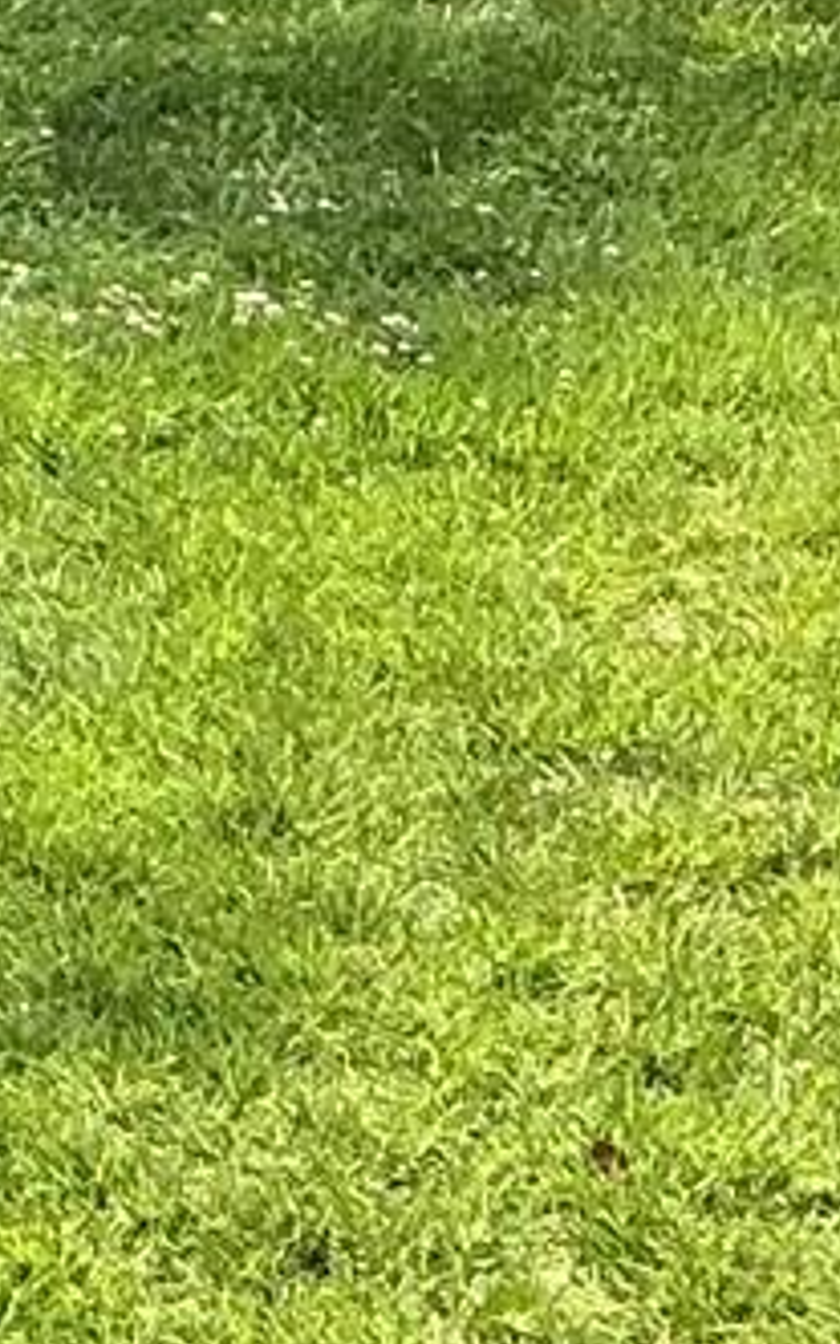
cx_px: -2374
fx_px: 6956
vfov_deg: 10.5
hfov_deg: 6.0
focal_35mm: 190
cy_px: -832
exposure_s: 1/606
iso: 25
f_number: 1.8
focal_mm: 3
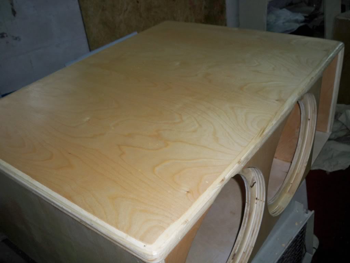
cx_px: 175
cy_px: 132
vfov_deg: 40.7
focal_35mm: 35
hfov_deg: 52.6
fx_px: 354
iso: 200
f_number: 3.1
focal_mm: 6.3
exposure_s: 1/60
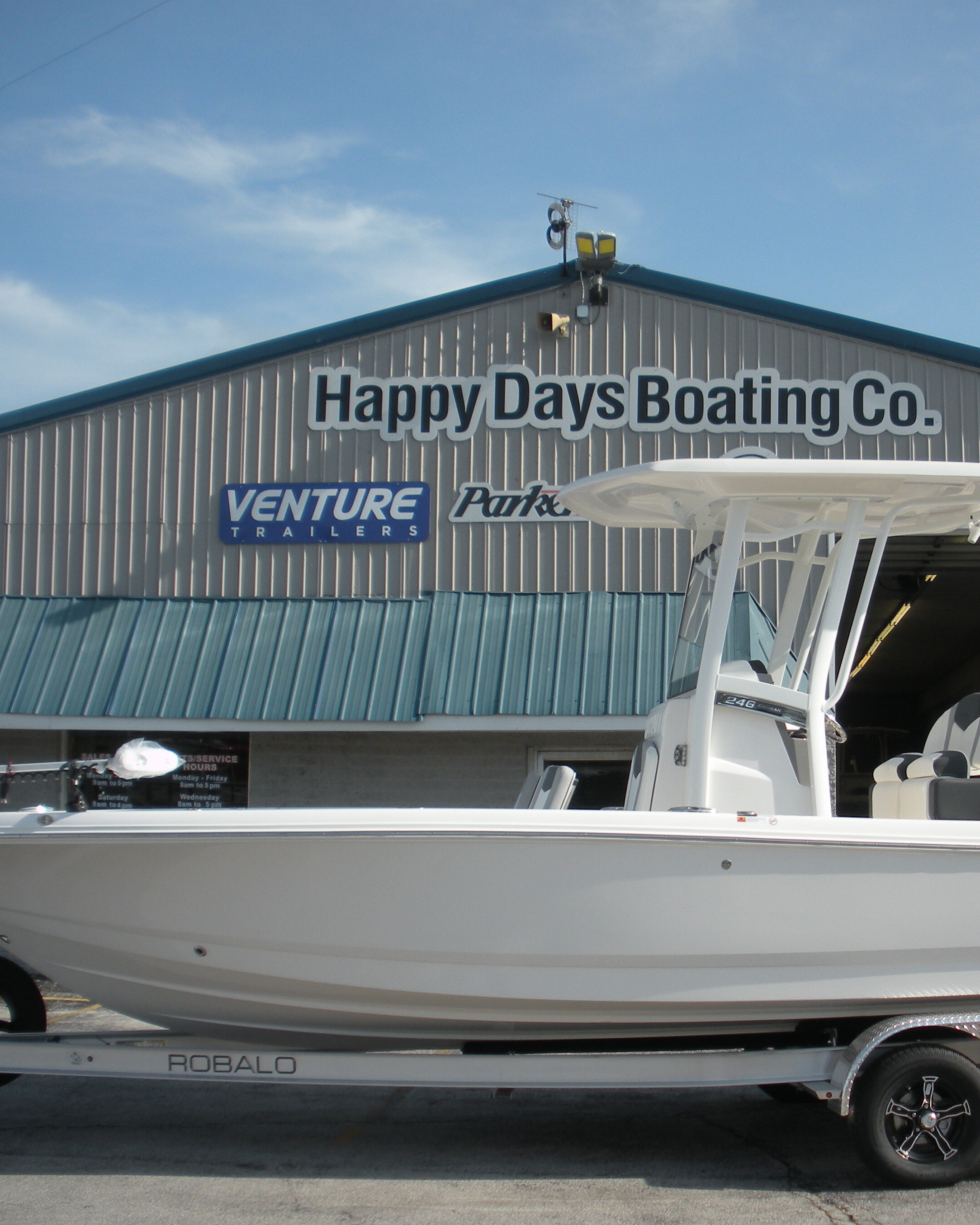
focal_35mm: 46
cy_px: 612
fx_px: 1668
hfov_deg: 32.4
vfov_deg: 40.3
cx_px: 671
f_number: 3.5
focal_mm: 6.3
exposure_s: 1/722
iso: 64
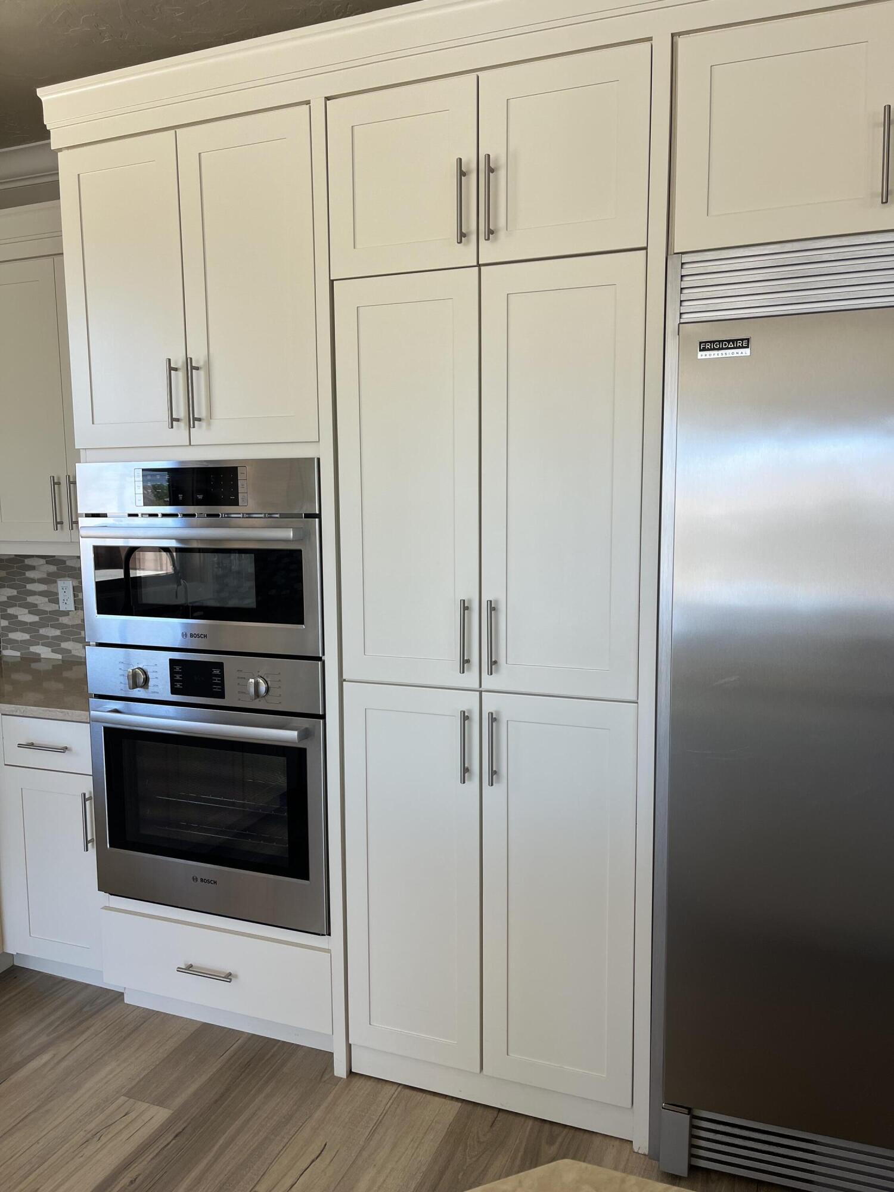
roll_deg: -1.2
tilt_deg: -6.9
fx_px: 895
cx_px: 447
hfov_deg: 53.1
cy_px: 596
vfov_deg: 67.3
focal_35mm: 26
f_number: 1.6
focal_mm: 5.1
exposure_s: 1/122
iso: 40
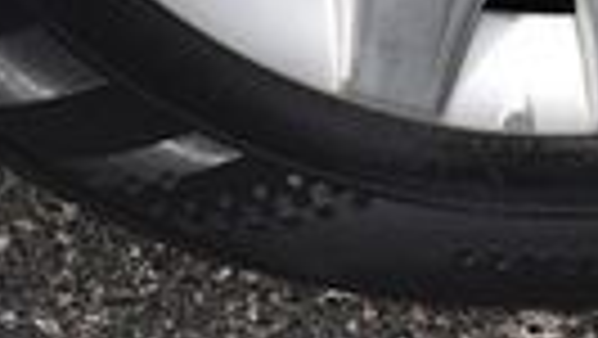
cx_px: 576
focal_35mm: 136
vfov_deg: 8.0
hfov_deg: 15.5
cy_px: -566
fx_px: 2158
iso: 125
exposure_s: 1/250
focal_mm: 18
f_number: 8
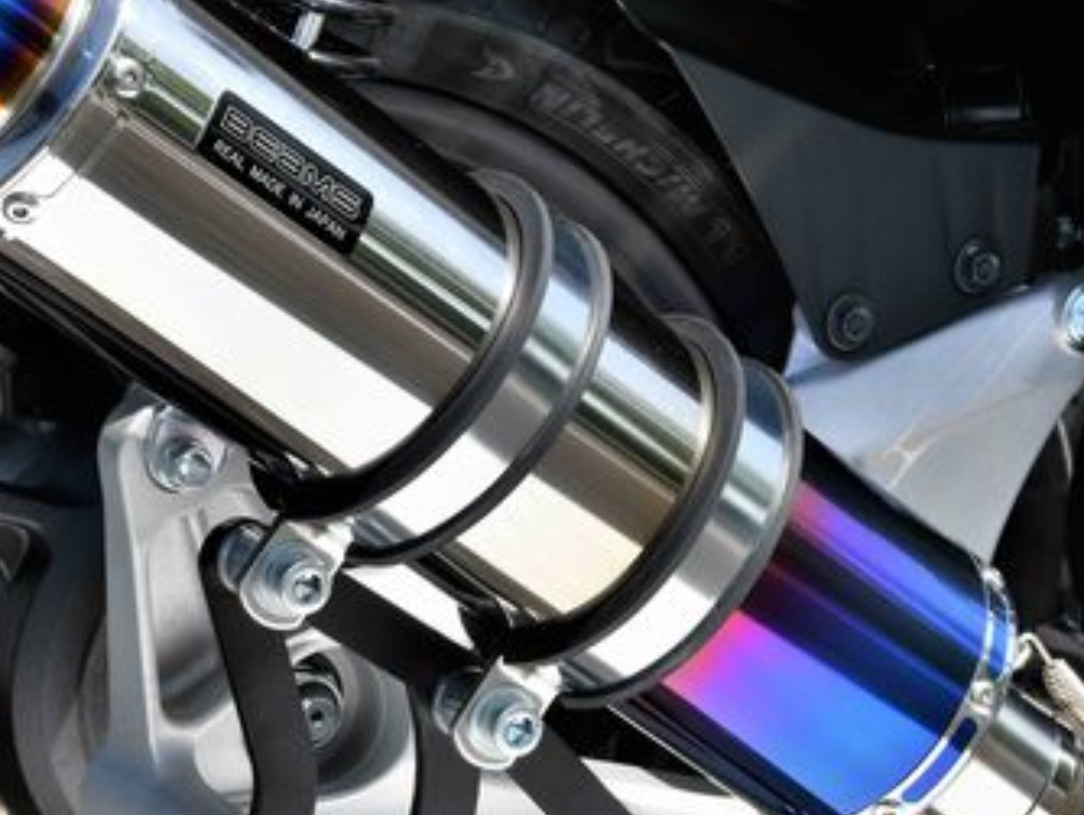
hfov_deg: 12.3
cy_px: 433
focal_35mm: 161
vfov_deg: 9.2
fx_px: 5045
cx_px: 626
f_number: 14
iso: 200
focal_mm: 70
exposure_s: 1/160
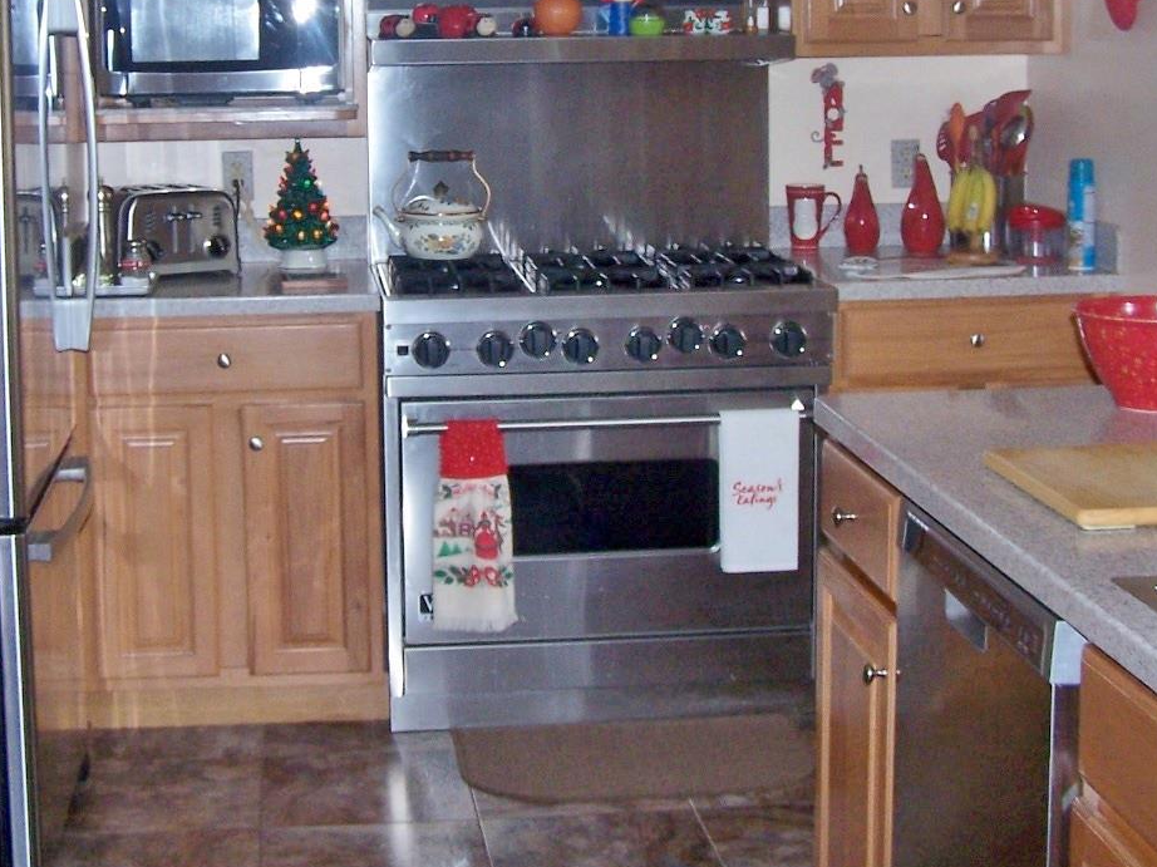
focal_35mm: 64
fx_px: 2139
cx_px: 538
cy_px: 151
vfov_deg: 22.6
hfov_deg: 30.3
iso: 140
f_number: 2.8
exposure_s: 1/60
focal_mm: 6.3
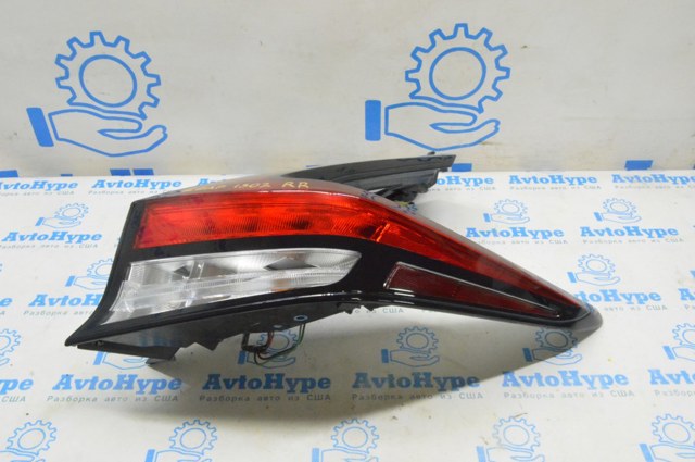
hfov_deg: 55.2
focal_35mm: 34
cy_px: 231
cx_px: 348
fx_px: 665
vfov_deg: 38.3
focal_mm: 23
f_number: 20
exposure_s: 1/15
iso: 6400
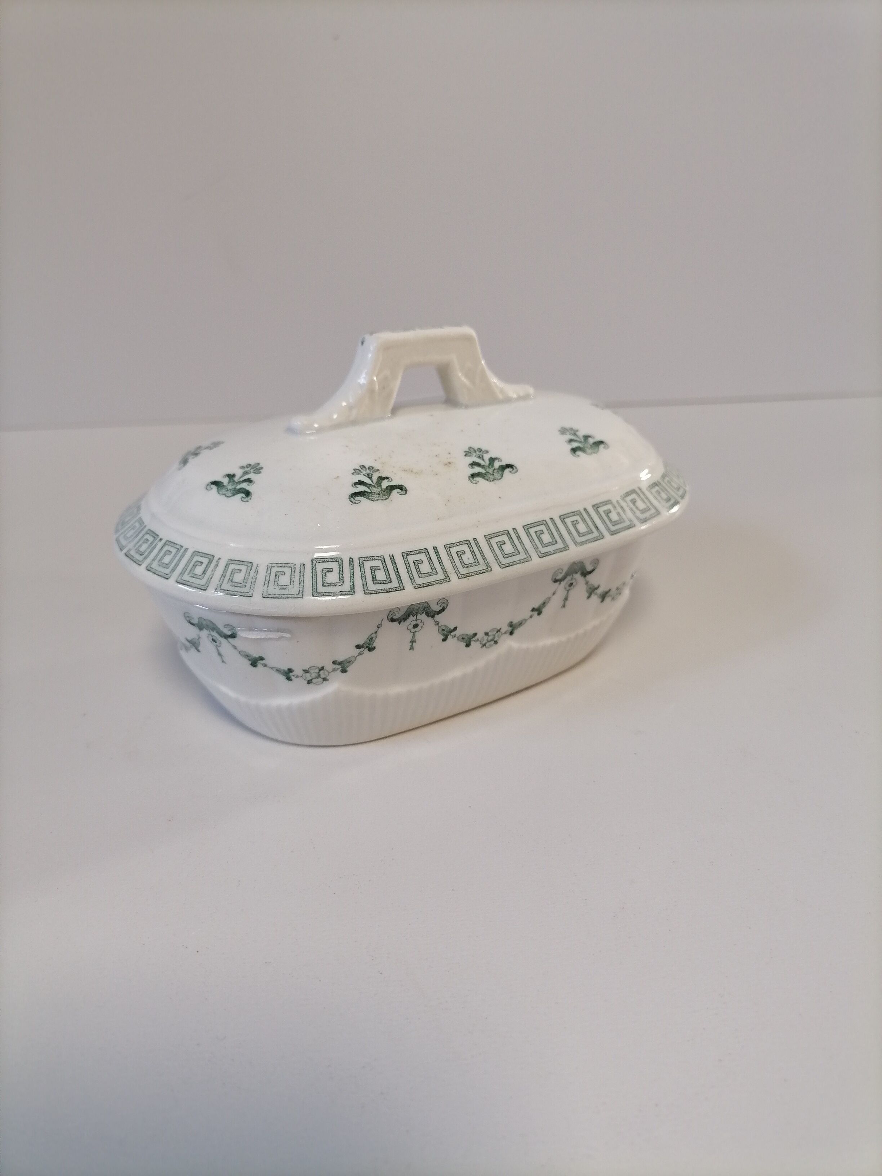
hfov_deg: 53.1
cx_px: 441
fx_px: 883
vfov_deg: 67.3
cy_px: 588
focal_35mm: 26
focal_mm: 5.4
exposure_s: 1/33.3
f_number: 1.8
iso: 125
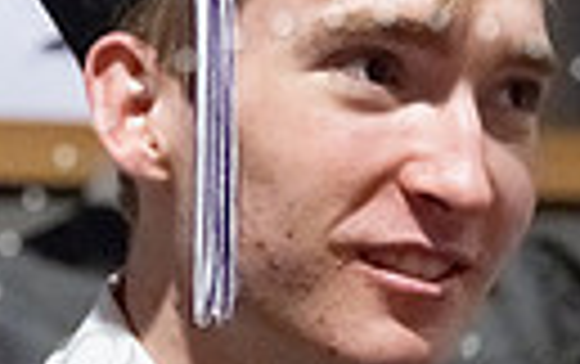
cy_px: 418
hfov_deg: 3.6
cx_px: 378
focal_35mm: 587
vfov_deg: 2.2
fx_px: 9291
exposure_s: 1/400
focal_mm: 165
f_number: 5.6
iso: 20000
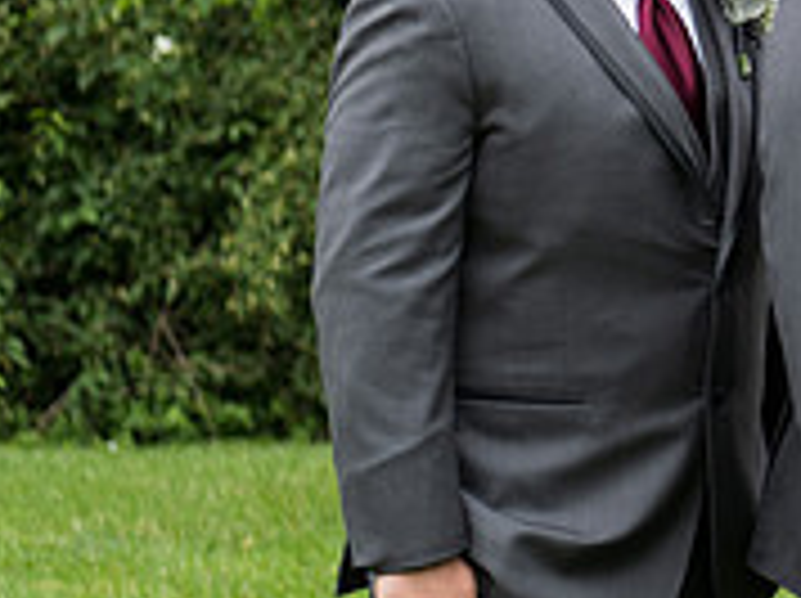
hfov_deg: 10.4
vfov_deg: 8.1
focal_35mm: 182
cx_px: 1260
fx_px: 4206
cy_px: 70
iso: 160
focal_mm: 58
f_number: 2.8
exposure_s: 1/500
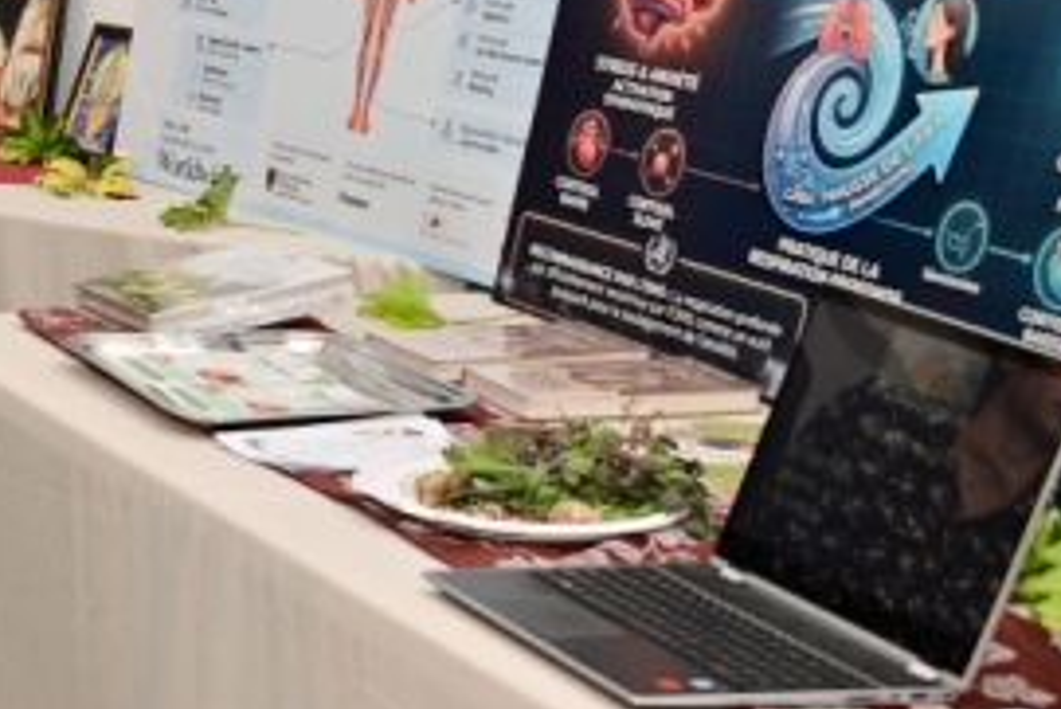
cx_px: -525
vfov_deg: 11.3
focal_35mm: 121
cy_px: 88
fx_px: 3568
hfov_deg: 15.6
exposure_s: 1/200
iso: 1000
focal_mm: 32
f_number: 5.6
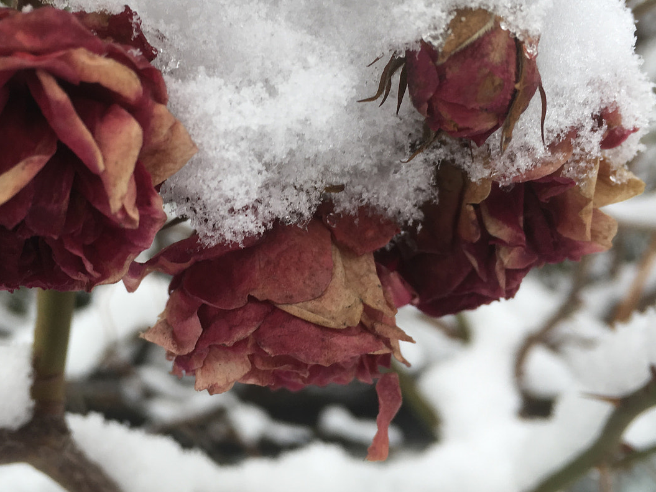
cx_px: 241
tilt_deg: -3.1
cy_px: 193
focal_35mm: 44
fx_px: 834
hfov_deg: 42.6
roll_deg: -1.5
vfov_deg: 32.8
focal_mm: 4.15
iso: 25
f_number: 2.2
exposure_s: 1/120
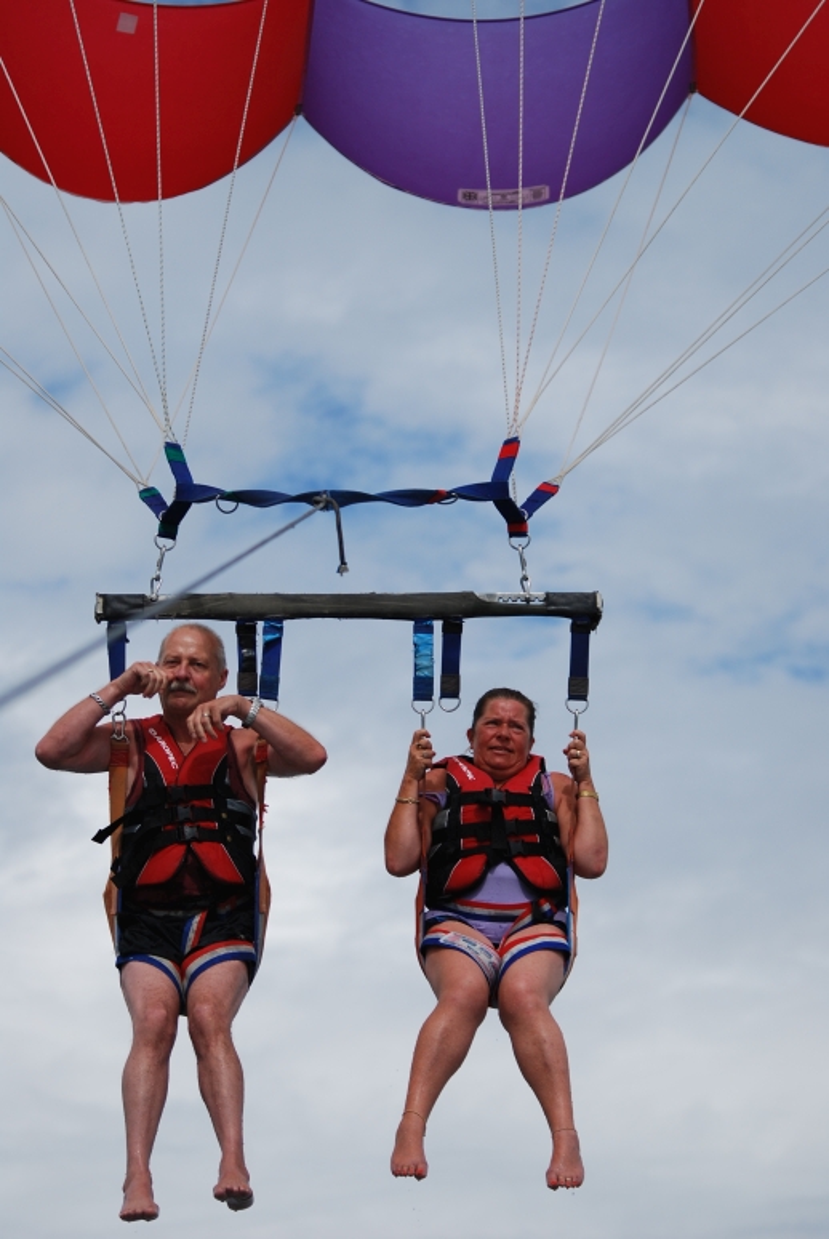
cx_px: 414
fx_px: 6200
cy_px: 620
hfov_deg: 7.6
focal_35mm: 180
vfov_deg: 11.4
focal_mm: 120
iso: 100
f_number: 4.5
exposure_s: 1/1000
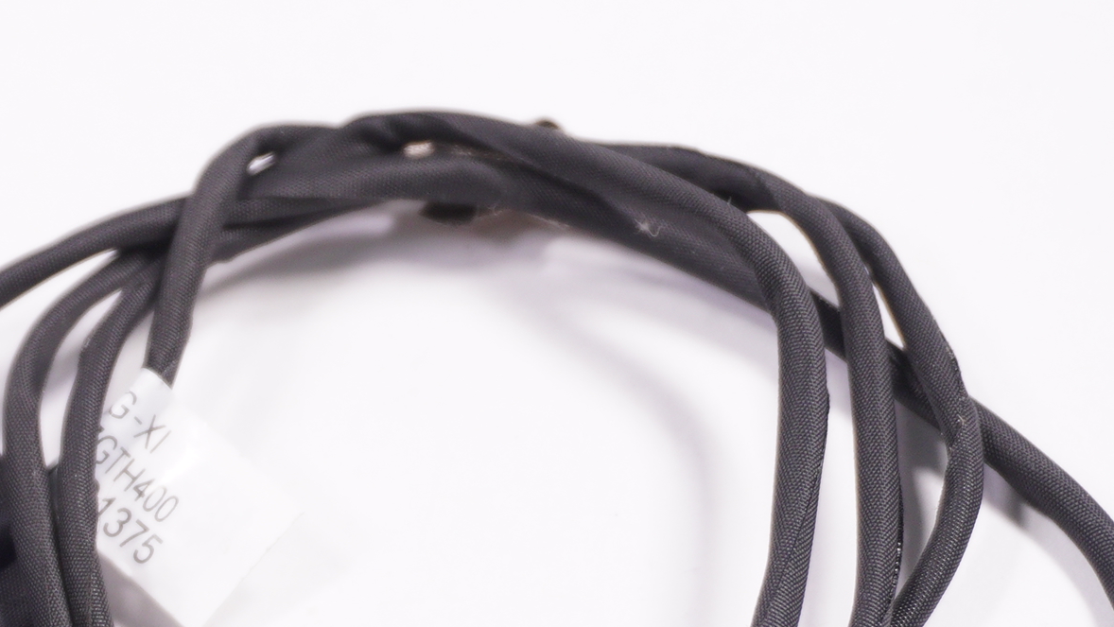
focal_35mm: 148
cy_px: 662
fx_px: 4382
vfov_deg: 8.1
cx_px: -125
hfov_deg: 14.2
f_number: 5.6
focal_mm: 37
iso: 320
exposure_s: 1/125
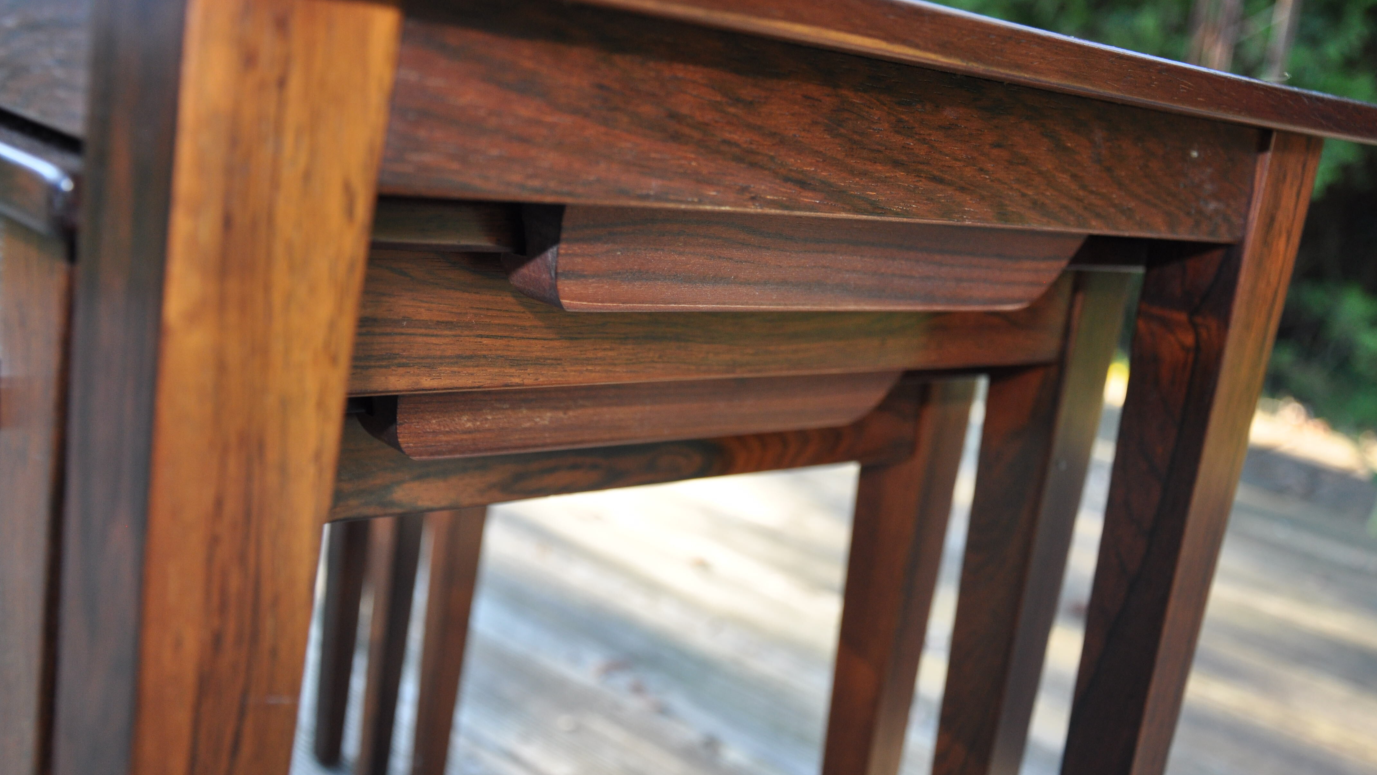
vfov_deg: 29.0
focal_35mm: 41
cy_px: 374
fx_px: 1497
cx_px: 691
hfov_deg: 49.4
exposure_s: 1/90
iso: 500
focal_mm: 26
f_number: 4
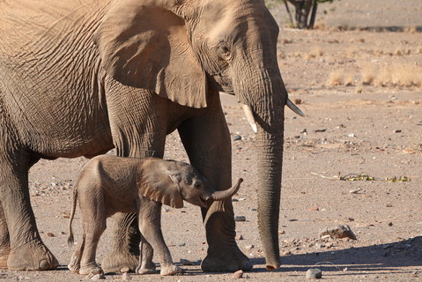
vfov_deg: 2.9
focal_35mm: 469
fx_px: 5501
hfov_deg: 4.4
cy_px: 118
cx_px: 216
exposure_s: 1/800
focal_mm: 128.59
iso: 125
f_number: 4
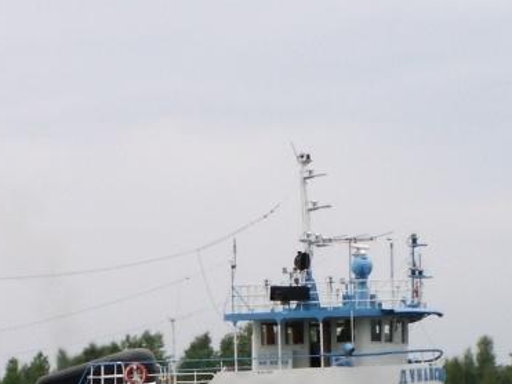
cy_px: 366
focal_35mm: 229
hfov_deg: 8.6
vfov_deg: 6.5
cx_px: 94
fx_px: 3386
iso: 50
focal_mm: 13.84
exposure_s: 1/50
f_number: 7.1
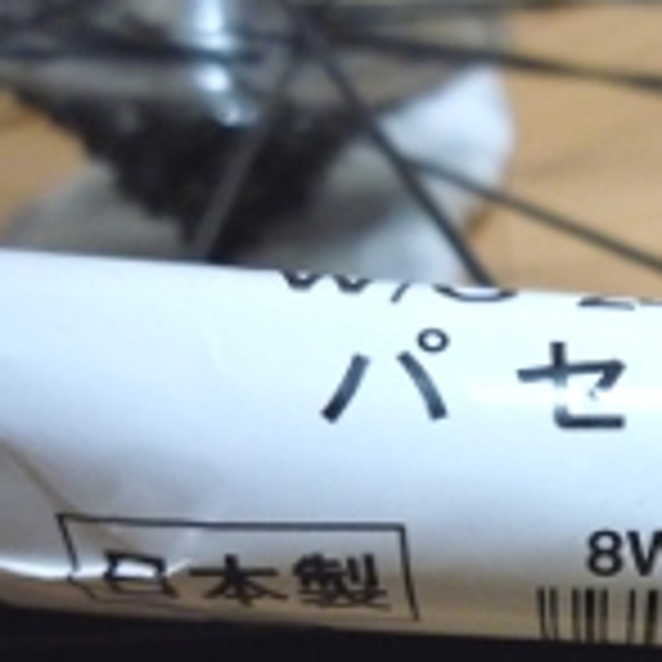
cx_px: 734
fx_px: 1298
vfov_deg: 27.5
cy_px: 599
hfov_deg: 26.3
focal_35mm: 60
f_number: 2.8
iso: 400
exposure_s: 1/13
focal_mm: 4.4
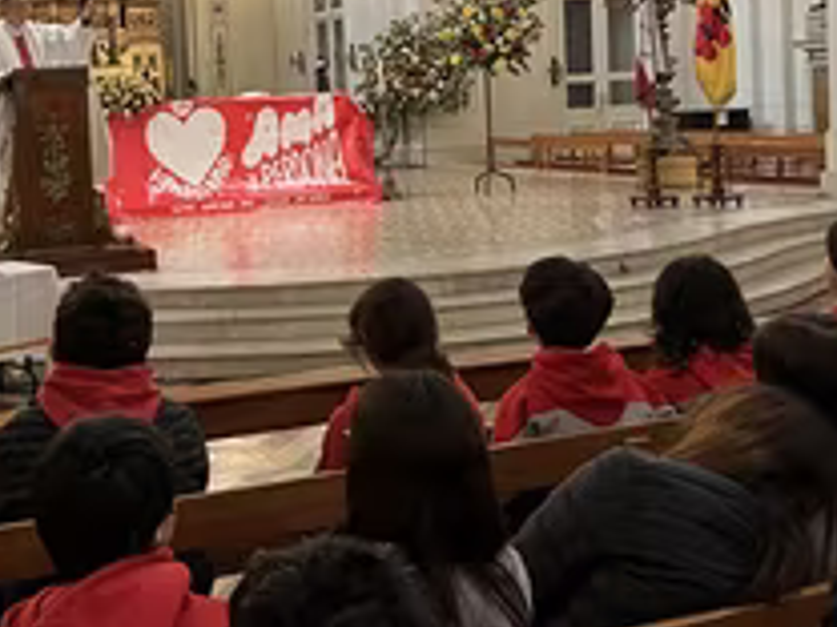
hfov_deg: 37.5
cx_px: 237
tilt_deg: -2.5
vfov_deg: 28.6
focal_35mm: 50
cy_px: 137
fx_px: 1209
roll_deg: +2.9
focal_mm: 5.1
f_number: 1.6
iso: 125
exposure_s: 1/50
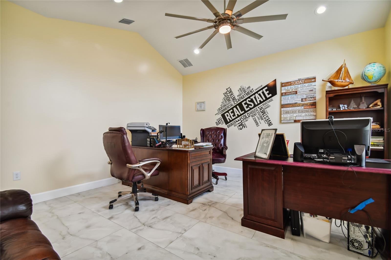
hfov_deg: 100.4
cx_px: 196
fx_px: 163
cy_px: 130
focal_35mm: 15
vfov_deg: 77.3
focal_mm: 10
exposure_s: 1/8
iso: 100
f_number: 7.1
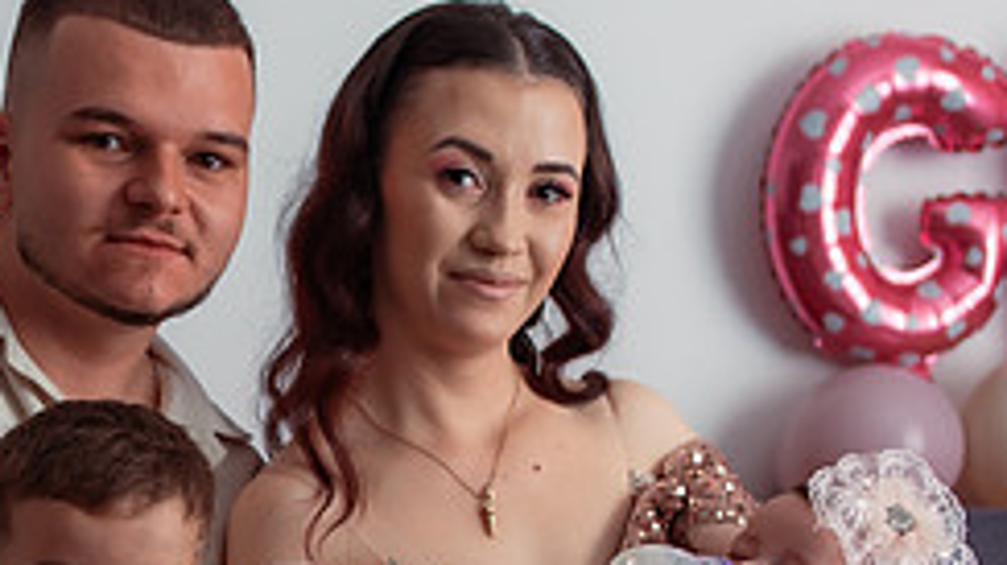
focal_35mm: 95
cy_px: 615
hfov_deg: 22.0
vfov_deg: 12.5
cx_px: 145
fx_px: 2536
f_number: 2.5
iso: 800
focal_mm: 35
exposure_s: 1/200
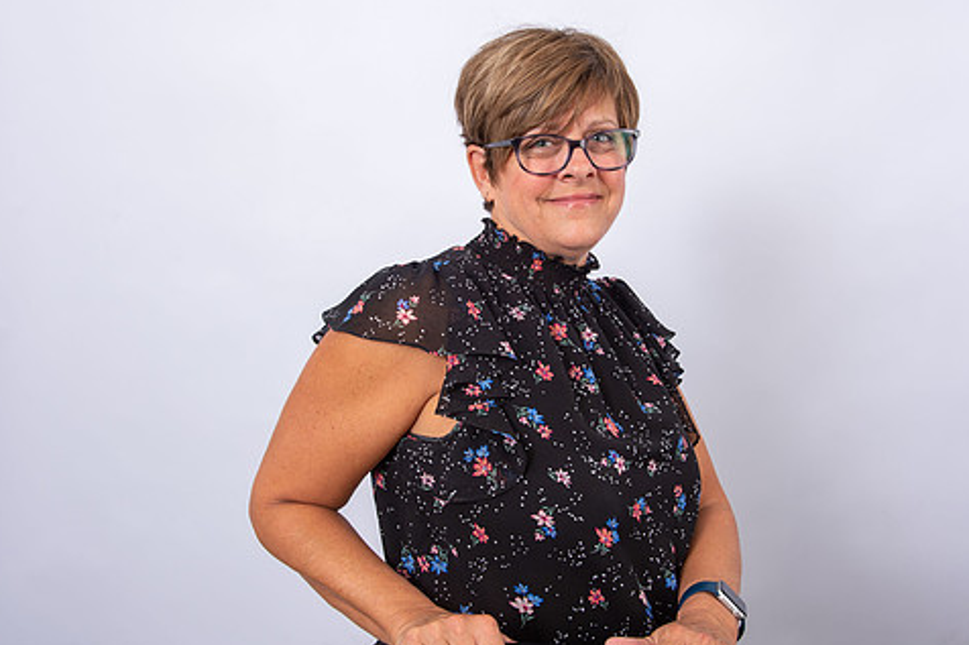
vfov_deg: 34.1
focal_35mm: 39
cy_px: 285
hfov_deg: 49.5
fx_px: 1049
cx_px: 511
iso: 160
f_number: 8
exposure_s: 1/250
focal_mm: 32
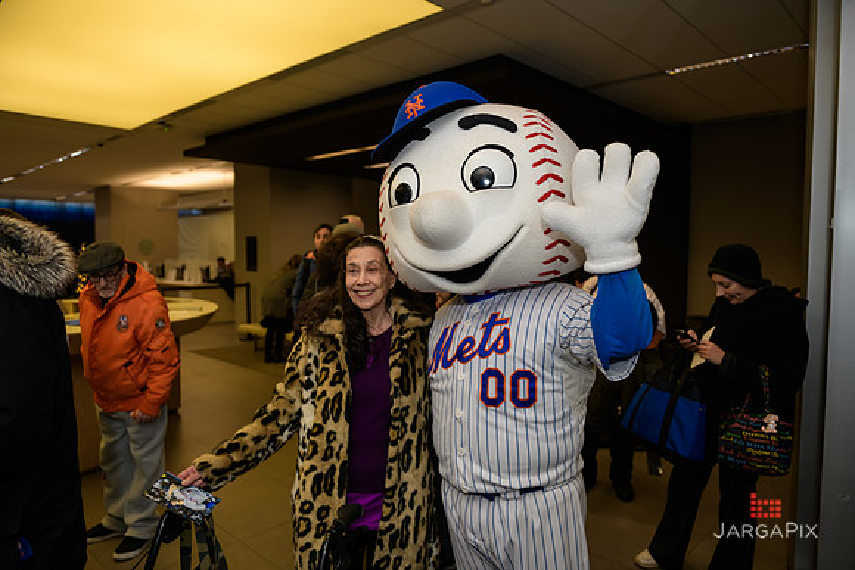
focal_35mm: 24
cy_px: 285
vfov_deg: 53.2
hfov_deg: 73.7
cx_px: 428
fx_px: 570
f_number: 3.2
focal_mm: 24
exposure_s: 1/160
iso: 400
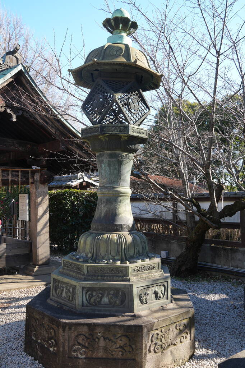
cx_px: 122
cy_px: 184
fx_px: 337
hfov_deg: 39.9
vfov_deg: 57.2
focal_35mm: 33
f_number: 5.6
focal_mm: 22
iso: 100
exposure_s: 1/125
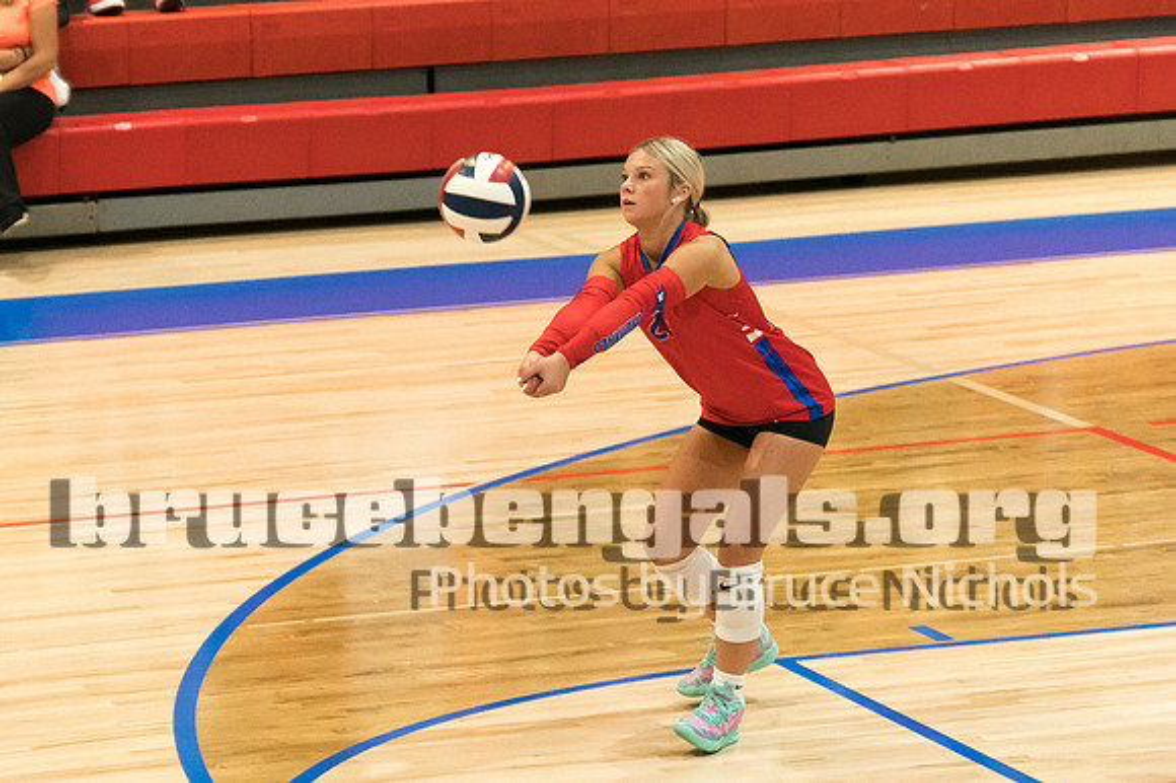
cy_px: 445
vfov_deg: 6.4
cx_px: 655
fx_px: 7050
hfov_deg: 9.5
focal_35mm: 216
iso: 3200
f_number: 2.8
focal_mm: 82
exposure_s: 1/1000
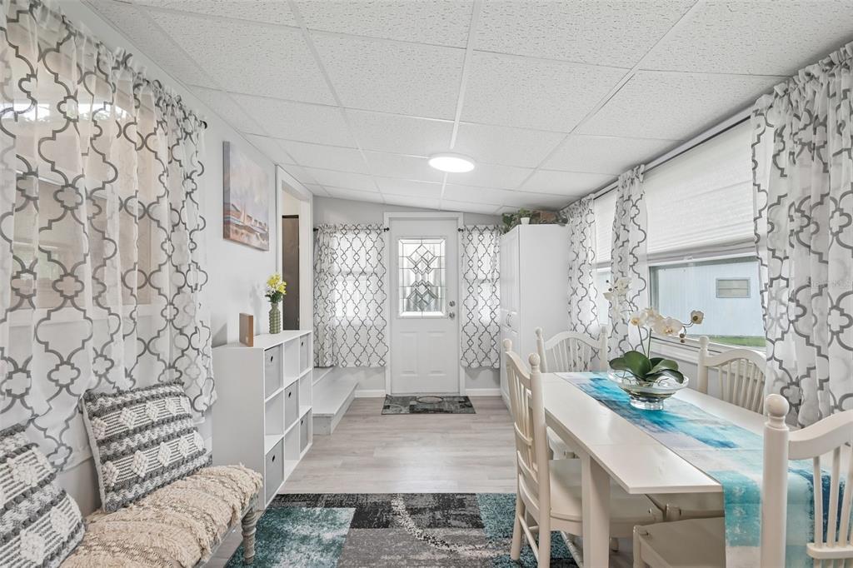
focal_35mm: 16
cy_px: 284
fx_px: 379
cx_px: 426
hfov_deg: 96.8
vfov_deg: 73.7
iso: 400
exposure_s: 1/60
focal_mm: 16
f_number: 8
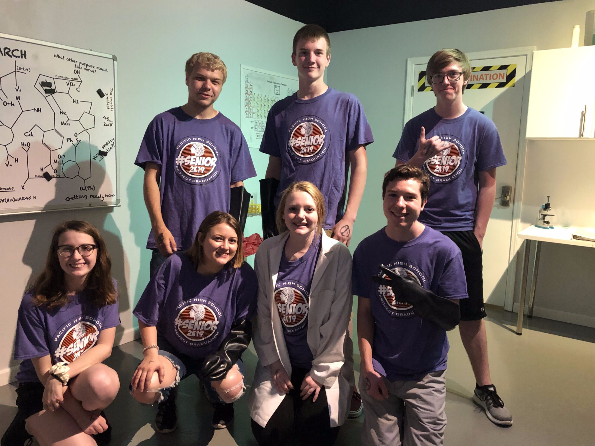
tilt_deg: -8.9
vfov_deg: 49.7
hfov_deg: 63.4
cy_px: 223
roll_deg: -1.5
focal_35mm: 28
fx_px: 481
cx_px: 298
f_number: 1.8
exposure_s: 1/5
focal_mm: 4
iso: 80
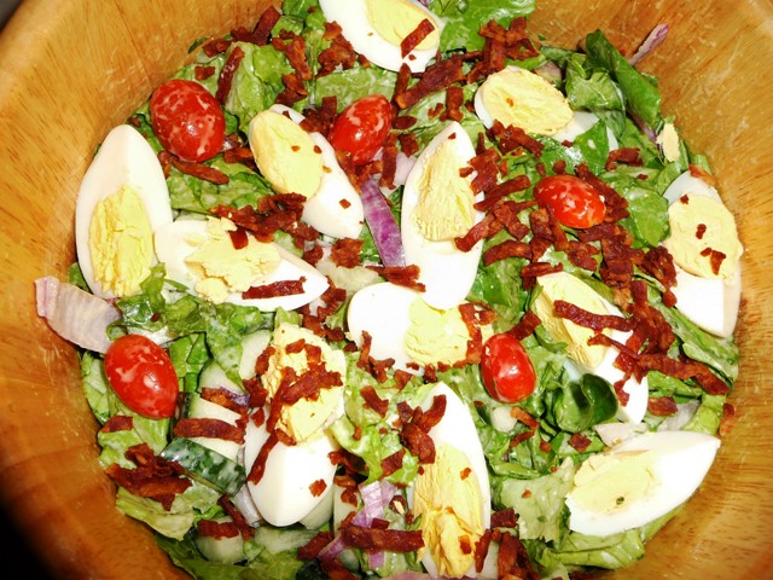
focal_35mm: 28
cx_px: 386
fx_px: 625
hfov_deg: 63.4
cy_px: 290
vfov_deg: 49.7
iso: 100
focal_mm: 4.7
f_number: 3.3
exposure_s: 1/30
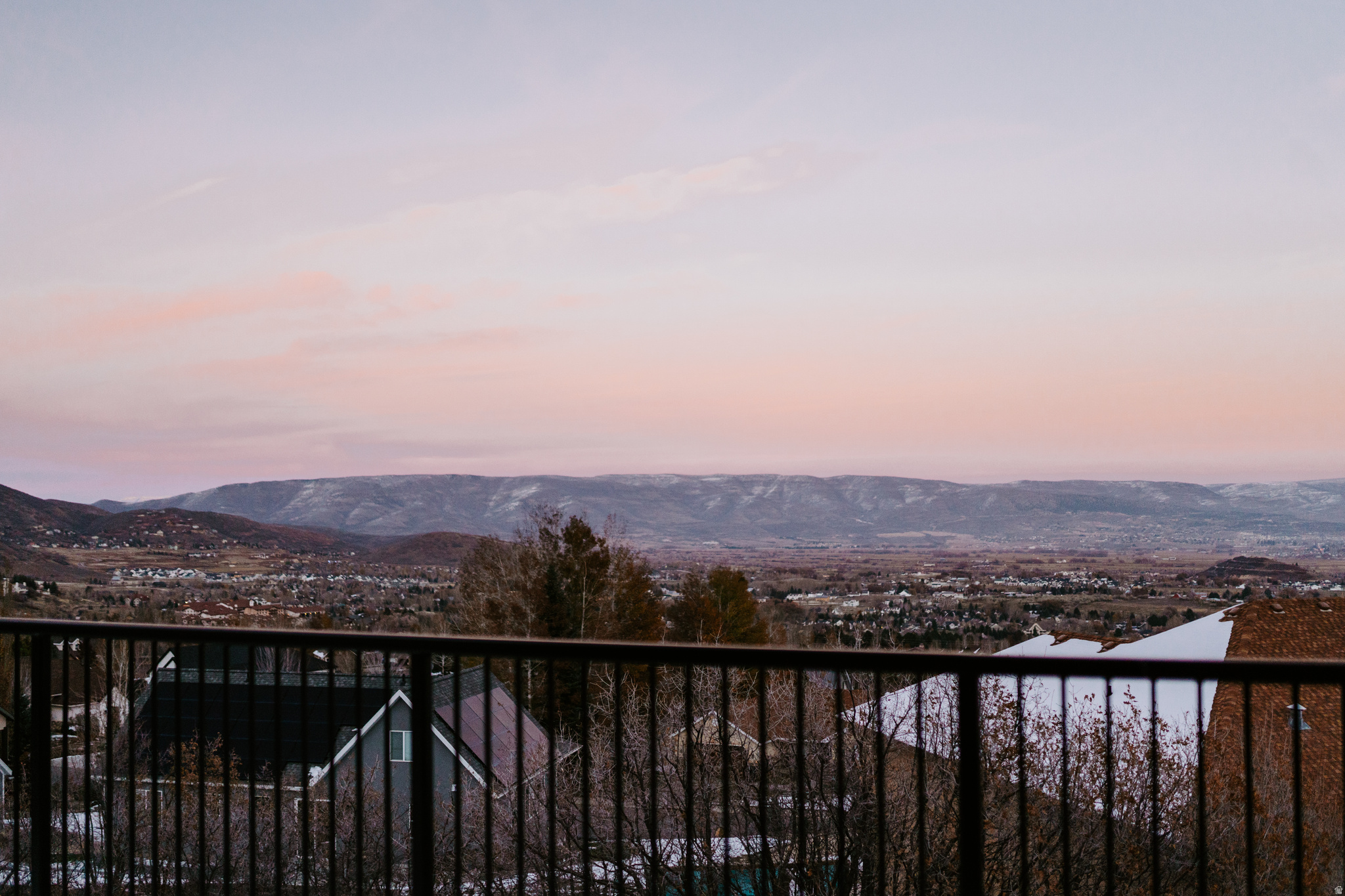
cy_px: 448
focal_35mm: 35
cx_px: 672
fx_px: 1307
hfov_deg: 54.4
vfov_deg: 37.8
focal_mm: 35
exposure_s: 1/4000
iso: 1000
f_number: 1.4
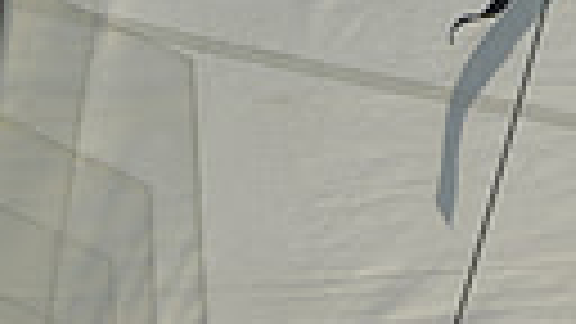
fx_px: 6506
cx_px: -281
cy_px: 1282
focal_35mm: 426
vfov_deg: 2.8
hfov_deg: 5.0
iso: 200
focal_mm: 90
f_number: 6.3
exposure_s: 1/640
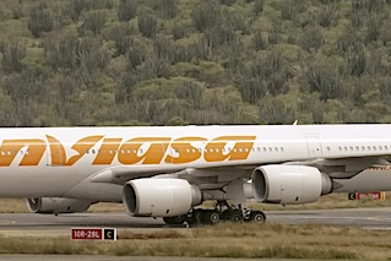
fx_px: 6128
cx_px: 195
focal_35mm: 564
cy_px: 128
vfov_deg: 2.4
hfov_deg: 3.7
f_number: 5.6
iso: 2500
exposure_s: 1/3200
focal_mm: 225
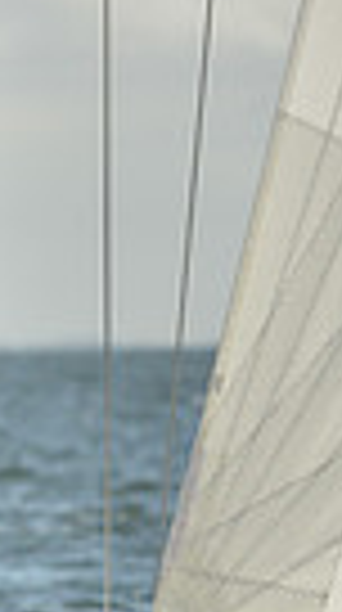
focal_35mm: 939
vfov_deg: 2.3
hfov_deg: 1.3
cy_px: 749
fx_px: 15214
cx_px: -936
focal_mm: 210
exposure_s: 1/800
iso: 280
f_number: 9
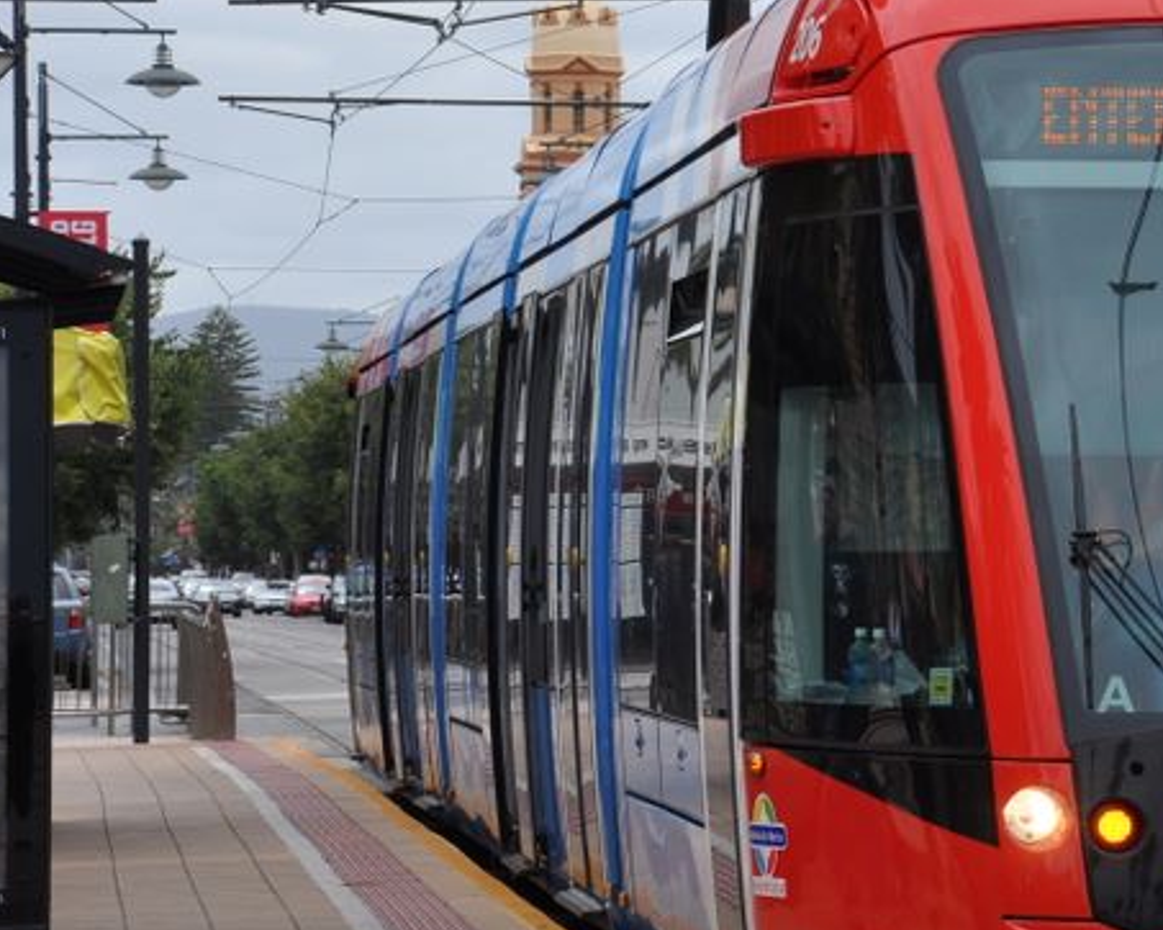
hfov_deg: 9.1
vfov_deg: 7.4
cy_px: 390
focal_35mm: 210
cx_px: 1204
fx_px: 7225
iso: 200
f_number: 9
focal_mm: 66
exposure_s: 1/400
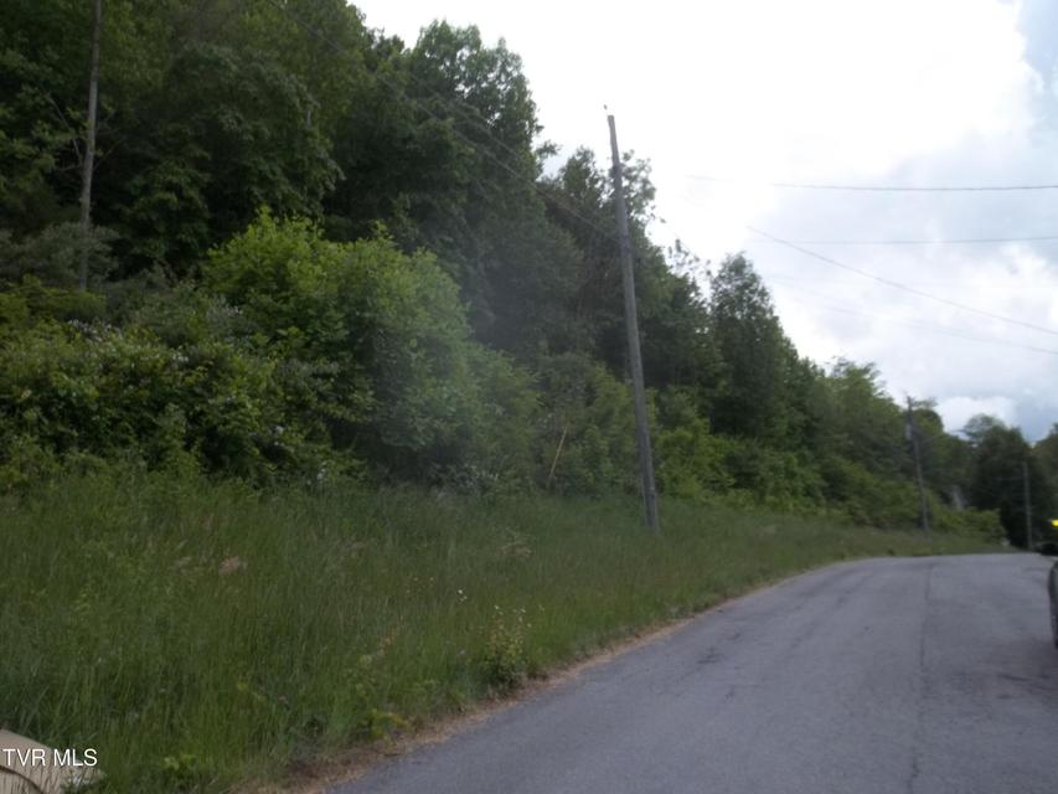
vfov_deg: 43.0
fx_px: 1009
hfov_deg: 55.3
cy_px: 397
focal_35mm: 33
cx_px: 529
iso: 100
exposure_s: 1/1000
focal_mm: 5.9
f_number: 3.3
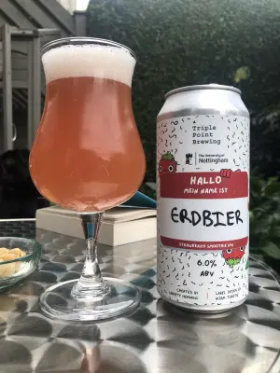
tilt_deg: -0.7
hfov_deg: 49.7
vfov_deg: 63.4
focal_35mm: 28
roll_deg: +0.9
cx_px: 140
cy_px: 186
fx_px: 302
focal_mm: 3.99
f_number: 1.8
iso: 20
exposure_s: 1/234
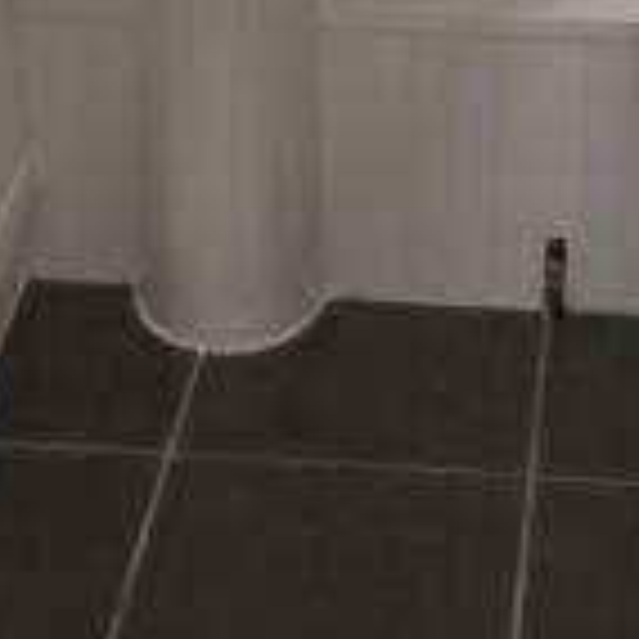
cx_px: 173
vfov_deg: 12.5
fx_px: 2882
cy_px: 43
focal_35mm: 138
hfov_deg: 12.6
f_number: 2.8
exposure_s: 1/80
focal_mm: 7.9
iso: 200
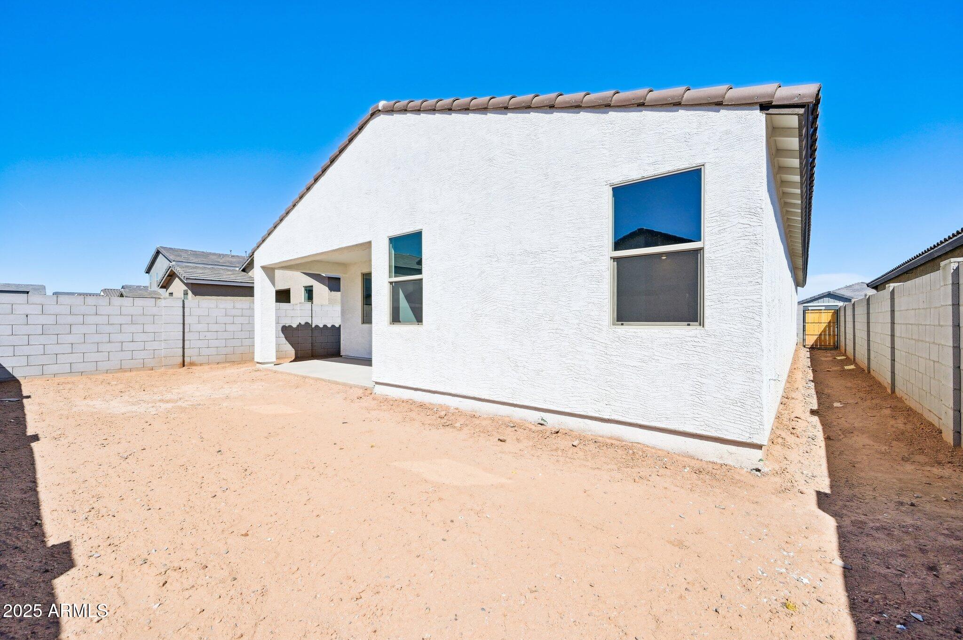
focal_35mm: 14
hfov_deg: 104.3
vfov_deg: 81.1
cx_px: 482
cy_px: 320
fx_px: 374
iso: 250
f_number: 8
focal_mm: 14
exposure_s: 1/2000
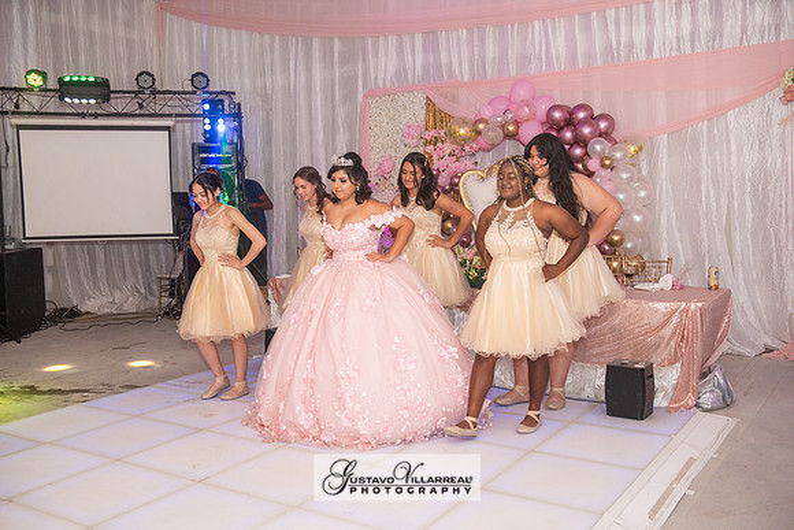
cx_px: 397
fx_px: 772
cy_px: 265
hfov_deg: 54.4
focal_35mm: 35
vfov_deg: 37.9
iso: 1250
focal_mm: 35
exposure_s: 1/160
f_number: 4
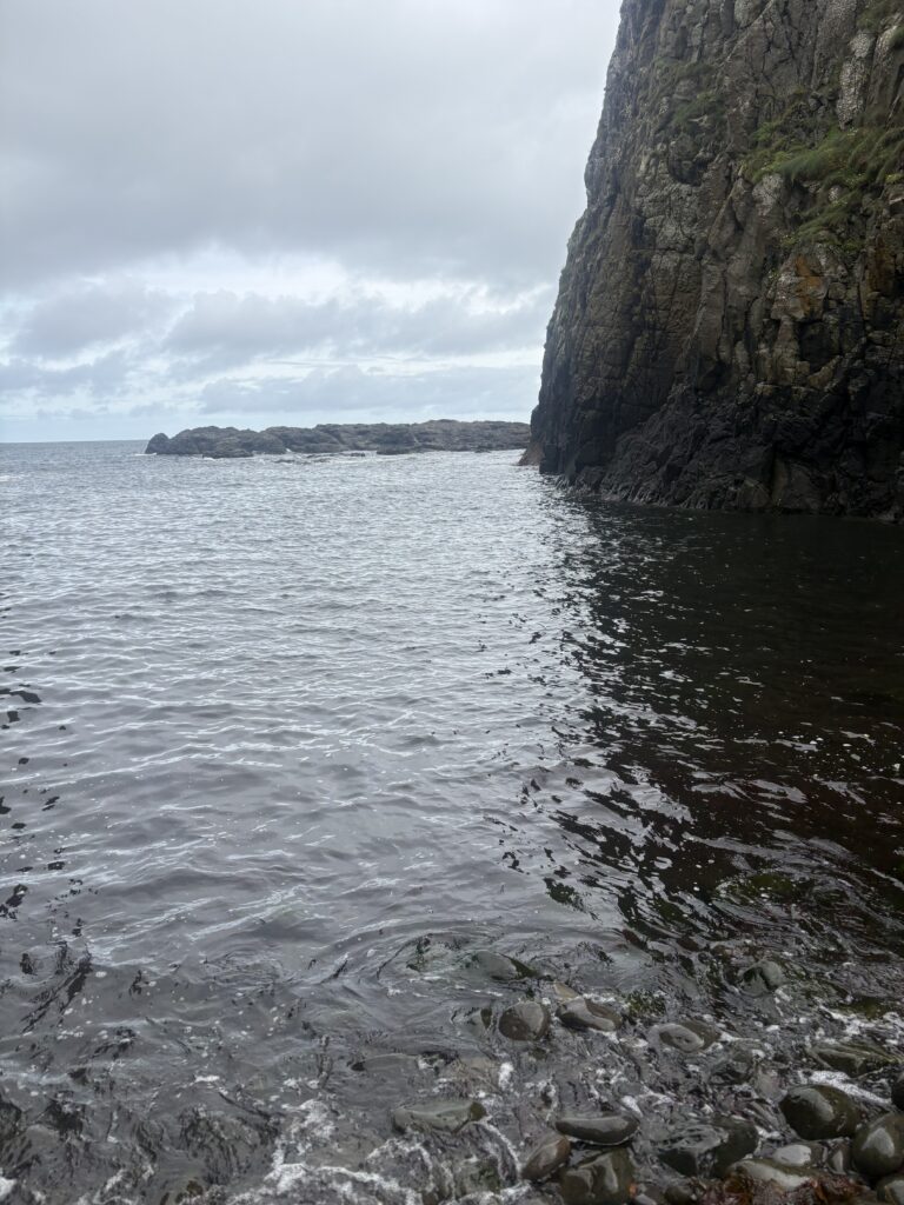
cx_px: 452
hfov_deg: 53.1
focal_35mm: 26
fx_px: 905
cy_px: 602
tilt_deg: -11.0
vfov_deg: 67.3
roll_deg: +0.7
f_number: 1.6
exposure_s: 1/1751
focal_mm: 5.96
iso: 50
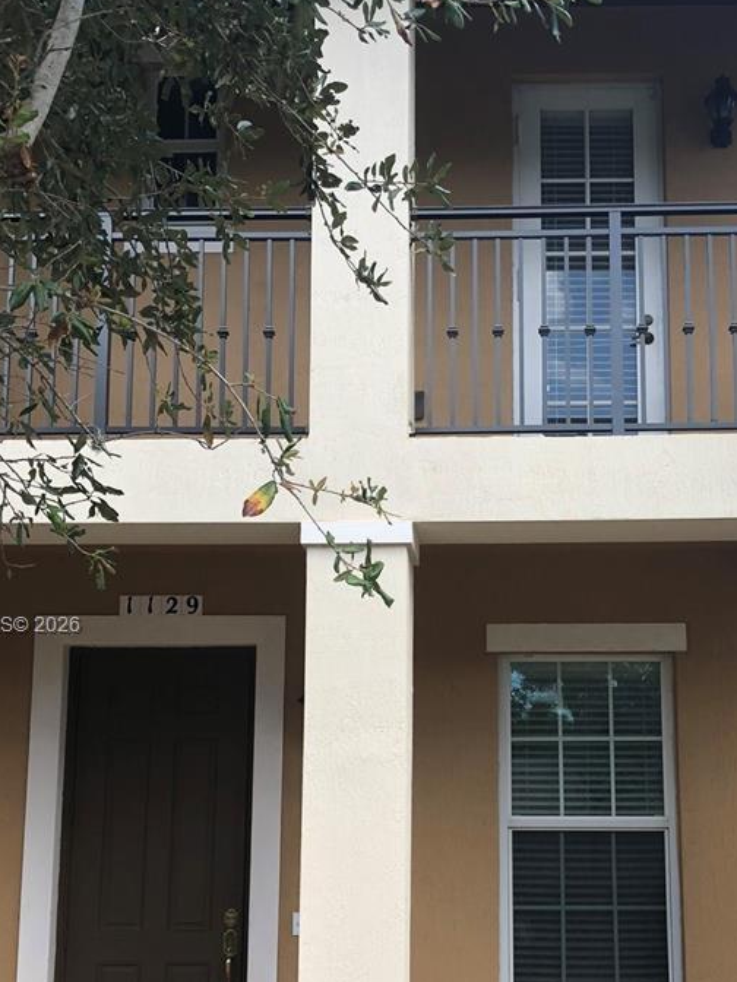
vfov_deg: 37.9
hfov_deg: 29.0
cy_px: 627
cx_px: 468
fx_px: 1419
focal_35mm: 50
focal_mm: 3.99
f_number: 1.8
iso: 20
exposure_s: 1/490
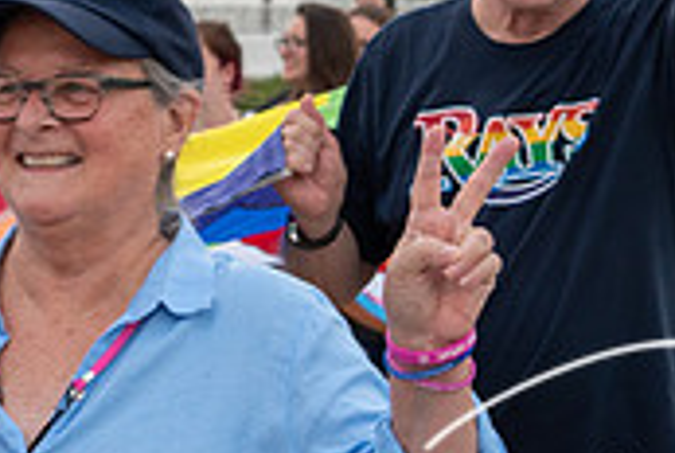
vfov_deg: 5.0
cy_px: 189
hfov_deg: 7.4
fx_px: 5184
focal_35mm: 276
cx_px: 218
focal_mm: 55
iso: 400
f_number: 7.1
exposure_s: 1/200
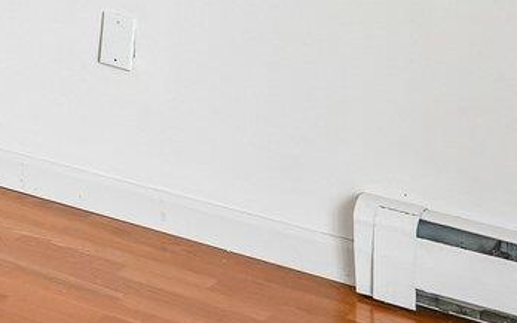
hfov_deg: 16.4
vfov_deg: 12.3
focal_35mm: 96
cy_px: -275
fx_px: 1352
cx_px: -529
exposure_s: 1/30
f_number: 8
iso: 320
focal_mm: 16
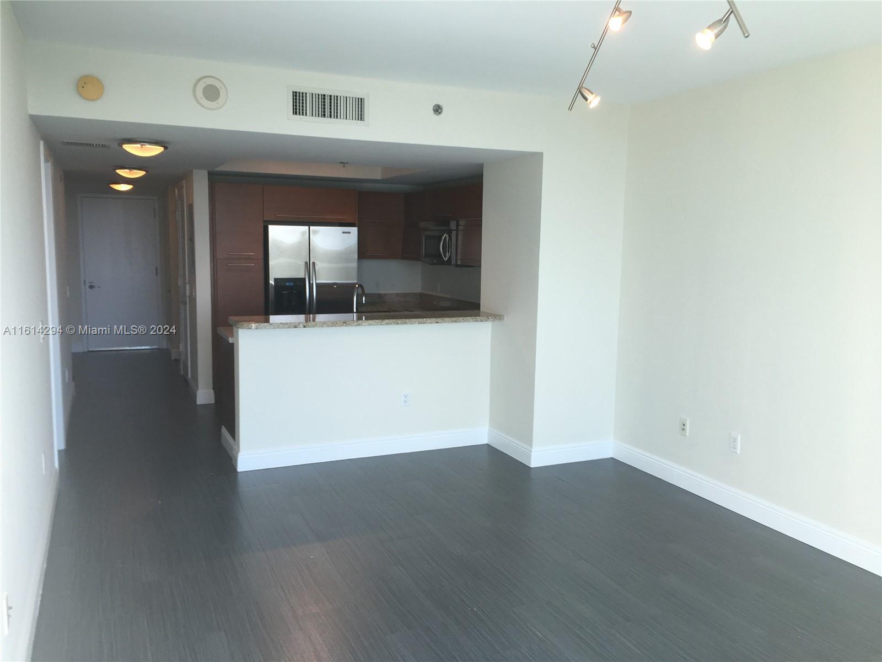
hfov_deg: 61.7
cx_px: 441
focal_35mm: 29
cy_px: 331
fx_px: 739
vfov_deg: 48.2
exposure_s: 1/60
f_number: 2.2
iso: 32
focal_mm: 4.15
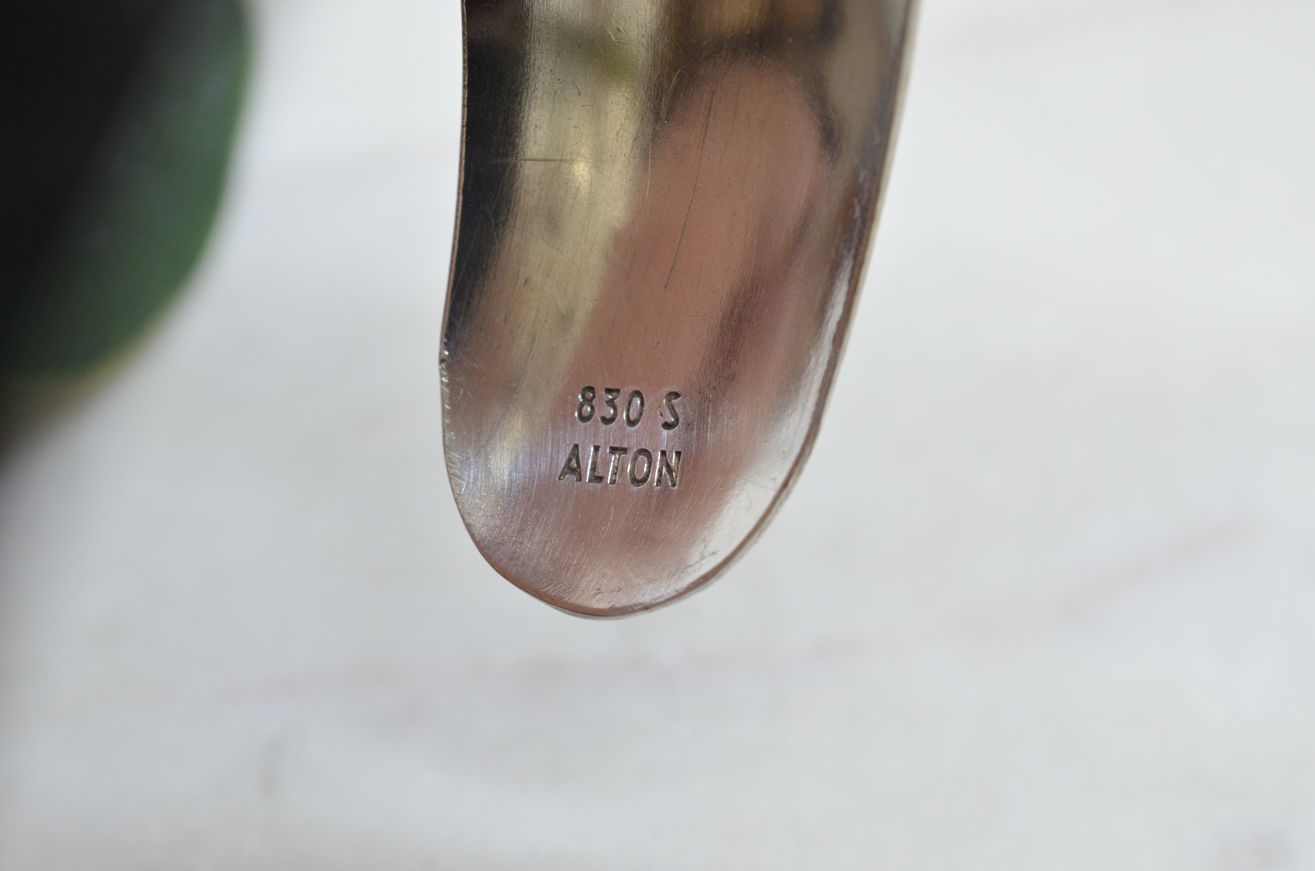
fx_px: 2187
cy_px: 436
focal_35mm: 60
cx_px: 658
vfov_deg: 22.5
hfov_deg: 33.5
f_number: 9
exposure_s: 1/125
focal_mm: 40
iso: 1000
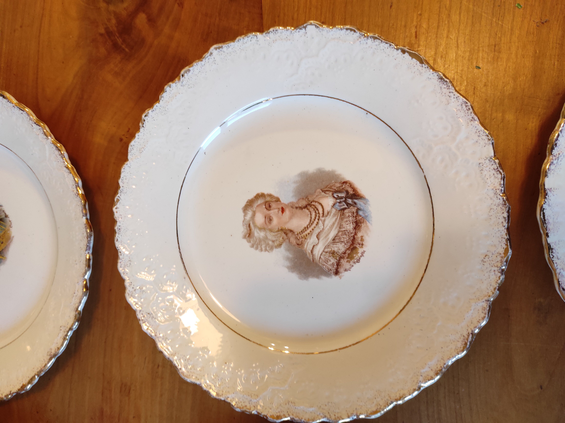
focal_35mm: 25
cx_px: 282
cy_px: 212
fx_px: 408
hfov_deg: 69.4
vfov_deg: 54.8
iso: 642
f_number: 1.89
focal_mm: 5.43
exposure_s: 1/33
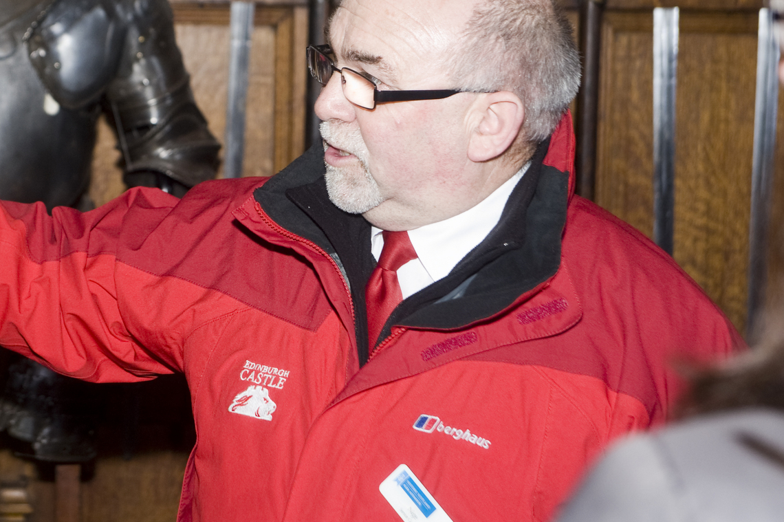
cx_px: 175
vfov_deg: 10.9
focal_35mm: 125
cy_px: 133
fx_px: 2721
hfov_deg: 16.3
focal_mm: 66
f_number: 4.5
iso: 1000
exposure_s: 1/60
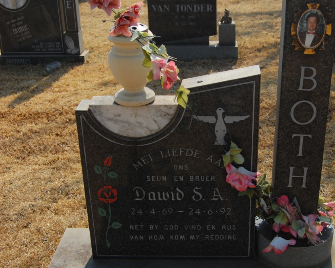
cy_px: 135
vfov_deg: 28.3
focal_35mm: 54
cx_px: 204
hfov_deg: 34.8
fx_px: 531
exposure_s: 1/800
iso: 400
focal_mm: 31
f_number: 7.1
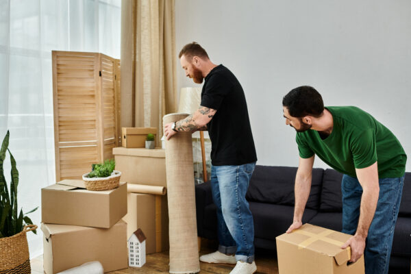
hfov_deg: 54.4
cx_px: 206
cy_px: 137
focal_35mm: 35
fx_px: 400
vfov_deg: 37.9
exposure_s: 1/200
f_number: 3.5
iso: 250
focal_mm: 35
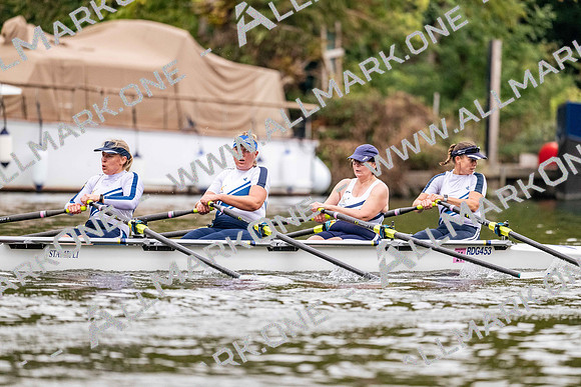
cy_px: 194
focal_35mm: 400
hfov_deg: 5.2
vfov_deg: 3.4
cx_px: 290
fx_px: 6457
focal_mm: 400
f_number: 4.5
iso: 3600
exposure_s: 1/2500
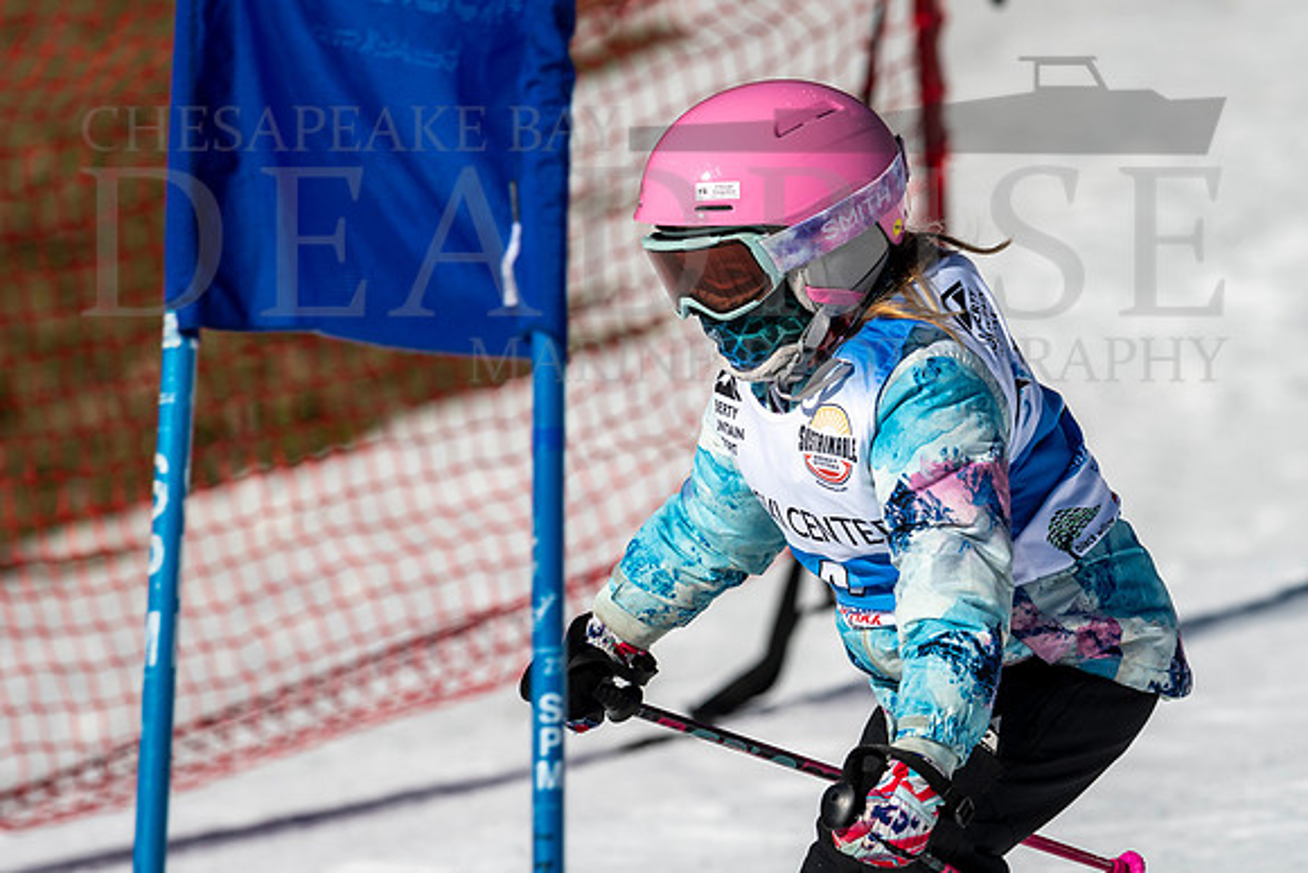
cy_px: 358
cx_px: 663
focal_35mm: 708
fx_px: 25728
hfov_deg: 2.9
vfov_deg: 1.9
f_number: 8
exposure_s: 1/2000
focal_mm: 400
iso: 200
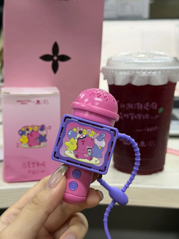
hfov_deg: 30.3
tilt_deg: -10.8
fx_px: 331
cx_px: 90
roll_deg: -0.9
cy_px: 120
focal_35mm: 48
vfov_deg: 39.7
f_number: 1.78
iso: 125
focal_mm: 6.76
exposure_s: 1/50
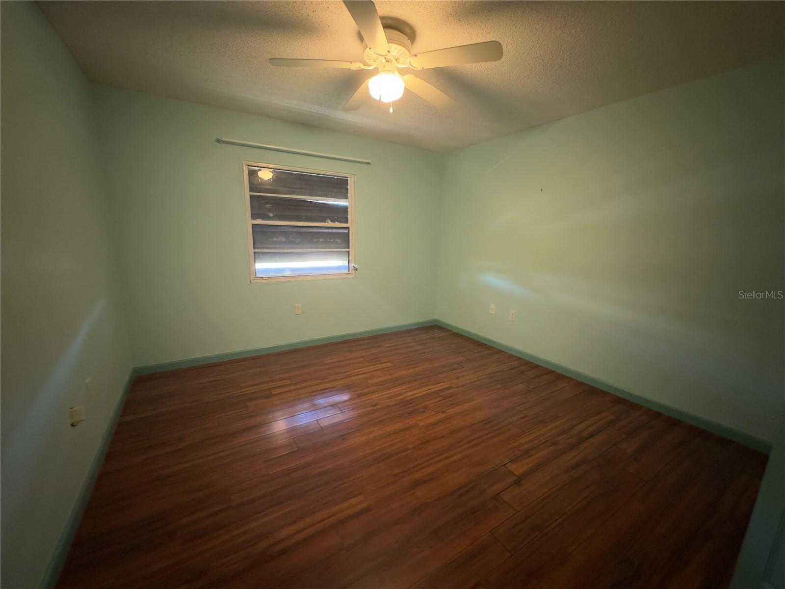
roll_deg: -2.0
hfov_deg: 102.1
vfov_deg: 85.7
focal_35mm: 14
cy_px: 294
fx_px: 317
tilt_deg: -11.0
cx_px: 392
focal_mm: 2.22
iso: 1000
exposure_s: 1/40
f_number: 2.2
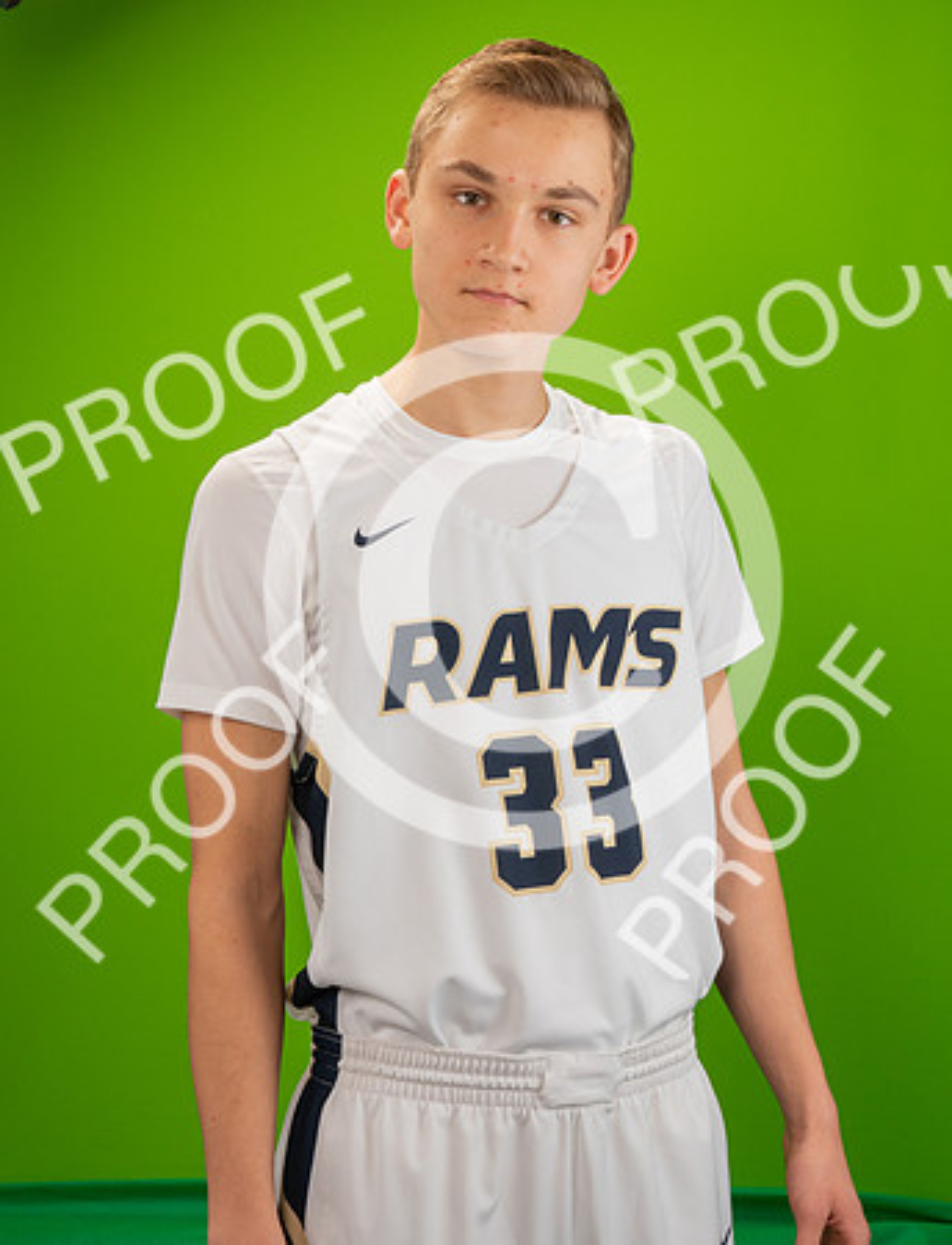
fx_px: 2291
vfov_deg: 30.4
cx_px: 469
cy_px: 594
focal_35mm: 63
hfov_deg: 23.5
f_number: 18
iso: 800
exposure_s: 1/60
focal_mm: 42
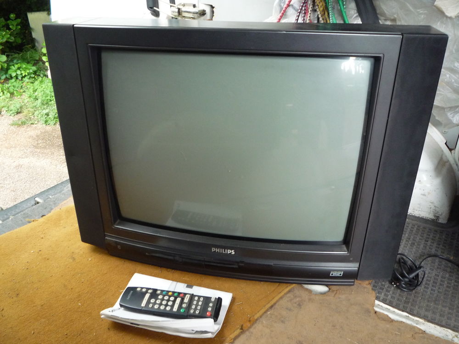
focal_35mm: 30
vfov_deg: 46.8
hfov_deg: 60.0
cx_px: 230
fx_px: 398
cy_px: 172
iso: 320
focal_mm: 5.2
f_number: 3.3
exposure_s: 1/30
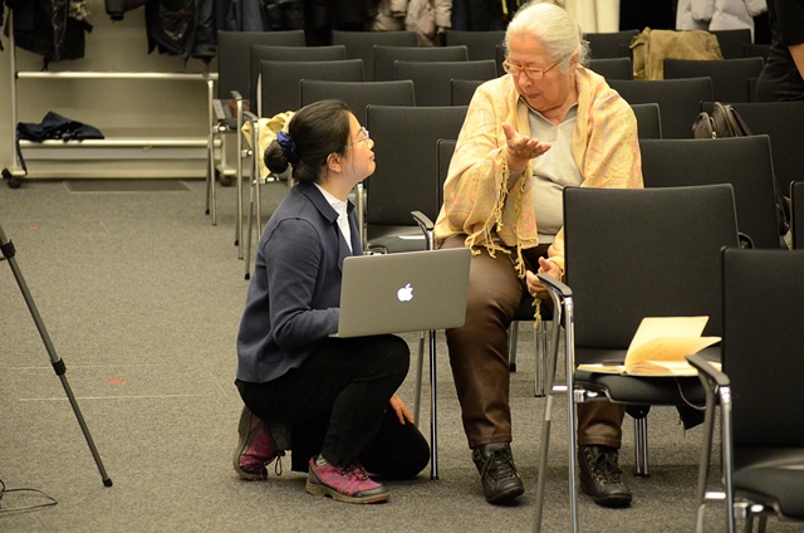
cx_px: 402
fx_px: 3009
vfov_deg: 10.1
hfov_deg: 15.2
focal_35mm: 135
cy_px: 266
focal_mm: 90
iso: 3200
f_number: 5
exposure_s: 1/100
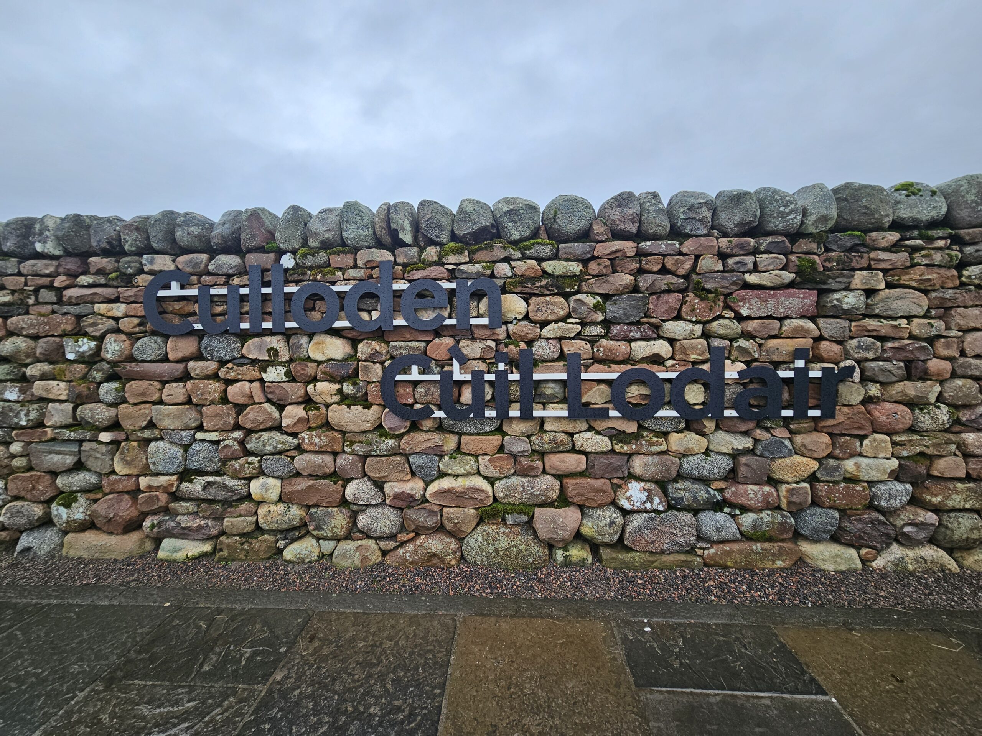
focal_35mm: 13
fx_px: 369
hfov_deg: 106.2
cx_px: 491
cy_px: 368
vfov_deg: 89.9
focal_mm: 2.2
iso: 50
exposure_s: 1/206
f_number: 2.2
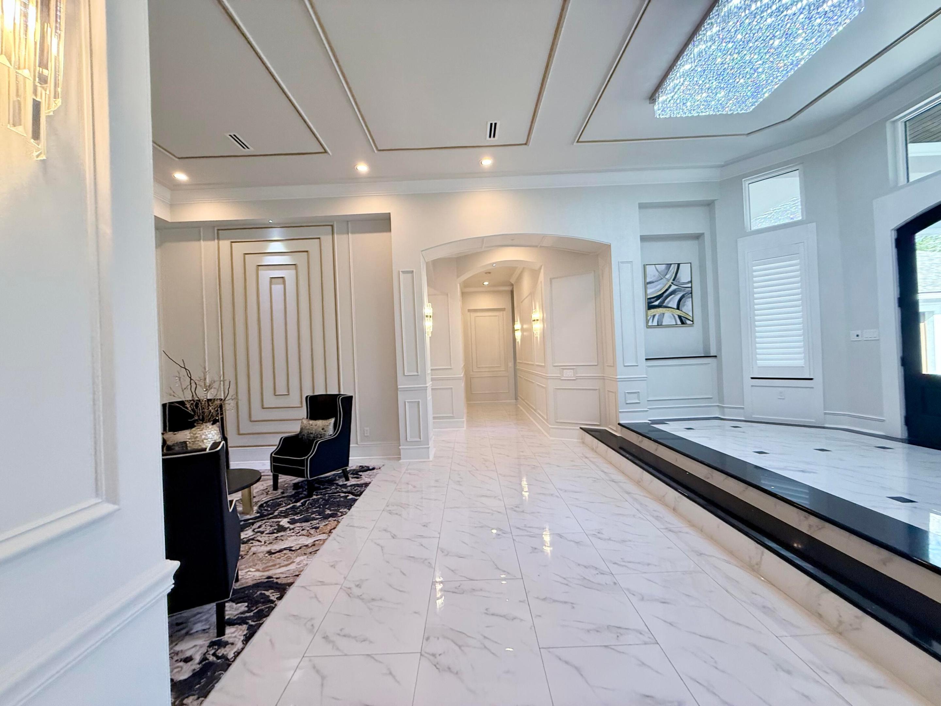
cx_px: 470
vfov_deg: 85.7
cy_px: 353
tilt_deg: -4.4
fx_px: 381
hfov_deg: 102.1
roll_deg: +2.7
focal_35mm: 14
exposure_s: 1/120
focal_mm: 2.22
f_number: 2.2
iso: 250
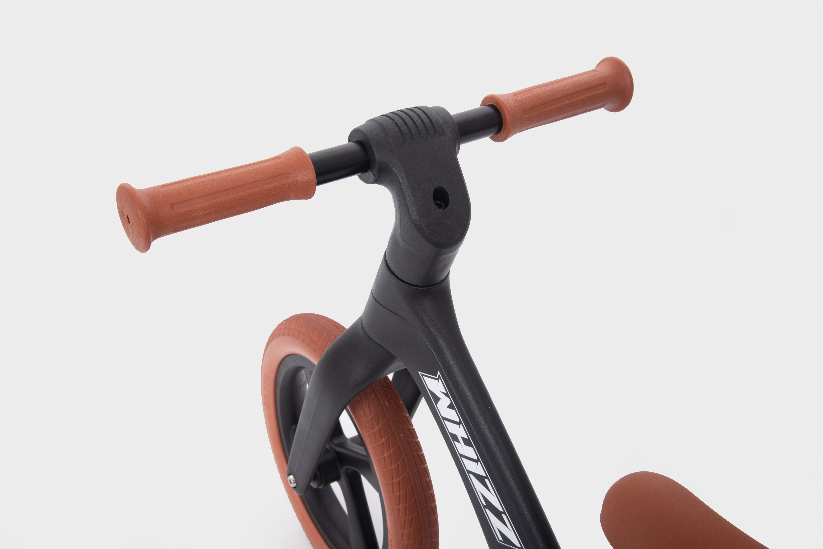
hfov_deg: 41.1
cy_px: 274
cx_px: 412
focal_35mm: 48
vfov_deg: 28.1
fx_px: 1098
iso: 100
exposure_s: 1/160
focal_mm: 48
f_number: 13
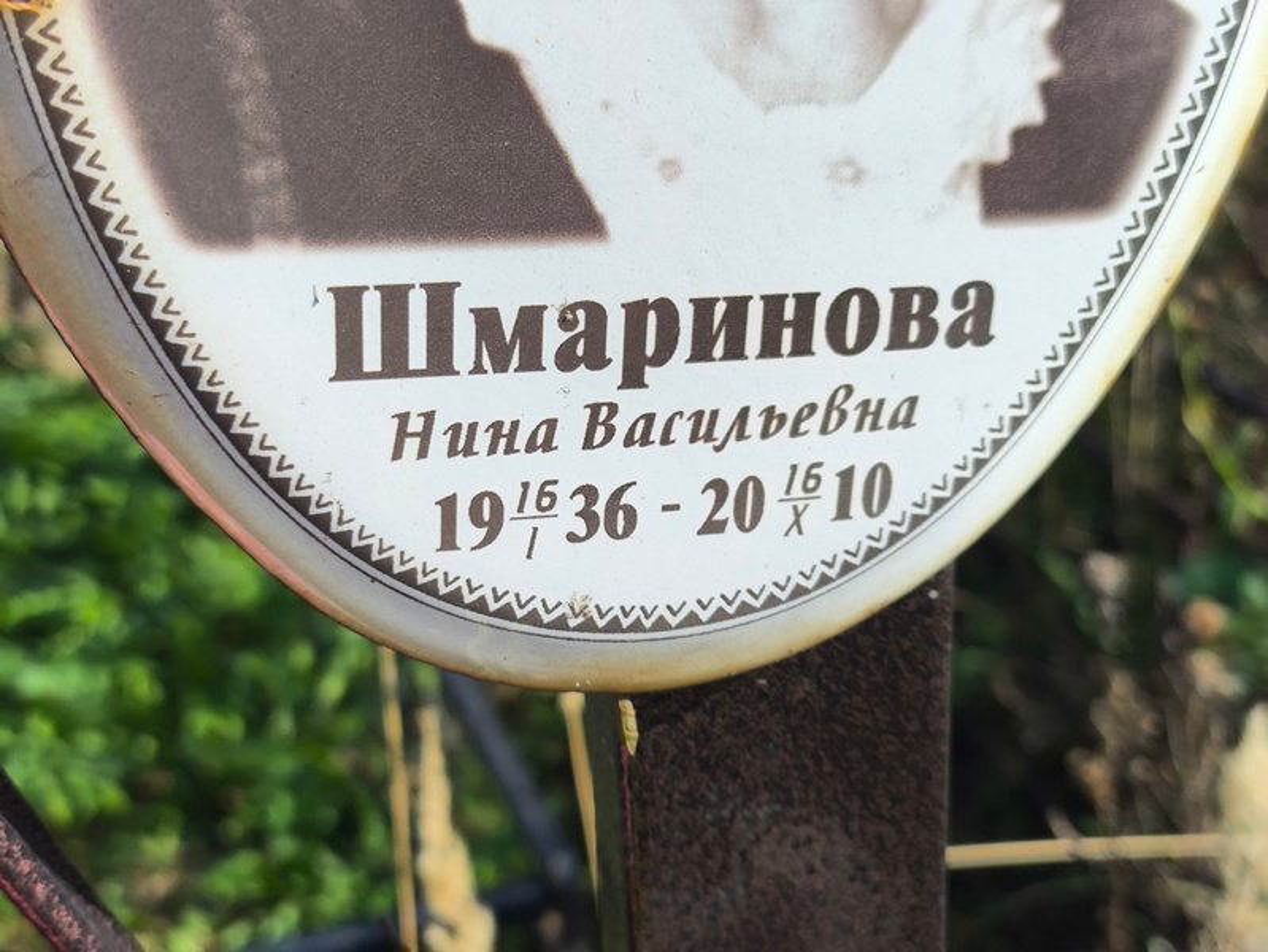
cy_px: 476
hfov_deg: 38.2
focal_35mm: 50
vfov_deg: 29.1
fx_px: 1832
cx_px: 634
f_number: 1.7
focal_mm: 4.71
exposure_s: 1/832
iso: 50
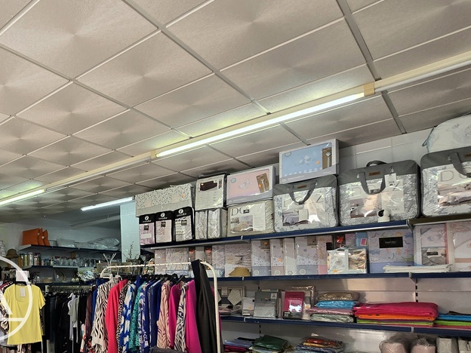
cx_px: 26
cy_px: 278
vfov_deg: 51.7
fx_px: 340
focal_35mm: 25
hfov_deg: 57.0
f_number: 2.2
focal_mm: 2.2
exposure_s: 1/101
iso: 50
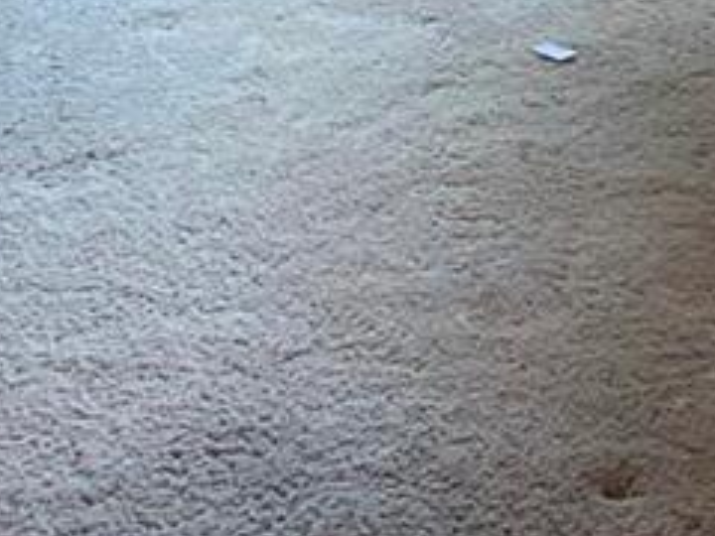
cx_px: 715
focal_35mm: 173
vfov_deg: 7.6
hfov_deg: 11.3
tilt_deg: -5.2
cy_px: -998
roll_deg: -0.7
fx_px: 3573
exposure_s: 1/120
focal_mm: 5.1
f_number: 1.6
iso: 125
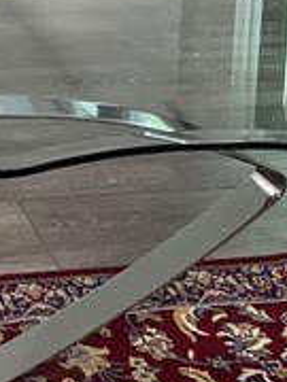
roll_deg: -0.6
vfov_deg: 11.4
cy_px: -490
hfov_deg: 8.9
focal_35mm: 148
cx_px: -427
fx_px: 1636
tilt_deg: -11.0
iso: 125
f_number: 1.6
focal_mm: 5.1
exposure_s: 1/120
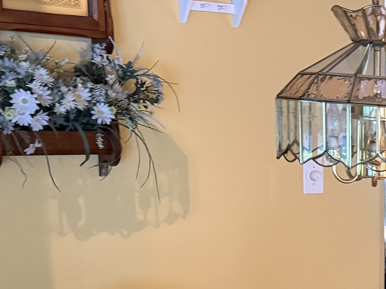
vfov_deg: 18.2
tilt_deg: -14.5
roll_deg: -2.9
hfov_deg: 22.2
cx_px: 528
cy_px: 337
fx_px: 858
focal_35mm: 77
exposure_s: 1/30
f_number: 1.78
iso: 800
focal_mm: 6.76
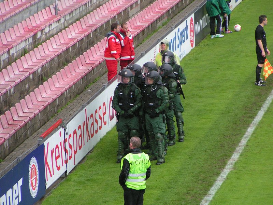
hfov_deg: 7.6
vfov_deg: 5.7
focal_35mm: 259
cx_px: 136
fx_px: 2043
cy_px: 102
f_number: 3.5
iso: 100
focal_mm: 39.6
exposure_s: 1/400
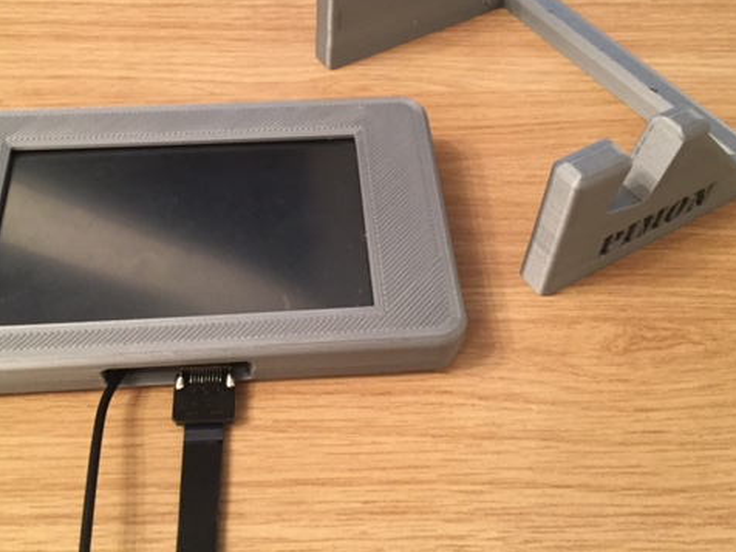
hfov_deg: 47.7
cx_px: 309
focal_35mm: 39
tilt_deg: -47.0
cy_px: 193
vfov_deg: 36.5
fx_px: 829
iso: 250
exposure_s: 1/17
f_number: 2.2
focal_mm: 4.15
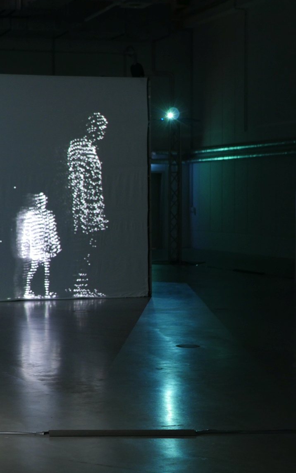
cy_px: 243
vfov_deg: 27.8
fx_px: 955
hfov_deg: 17.1
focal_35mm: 74
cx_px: -13
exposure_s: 1/2
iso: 500
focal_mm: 25
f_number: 3.5
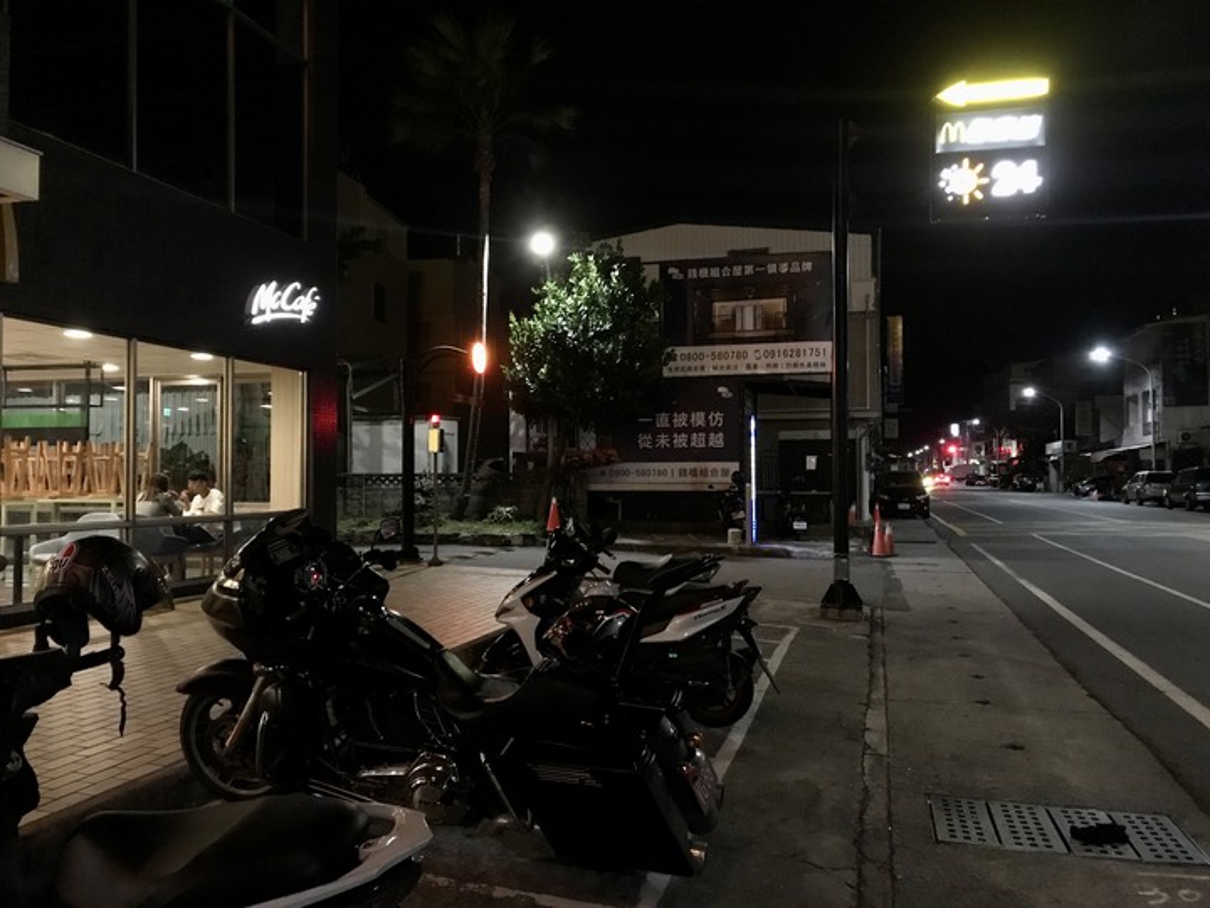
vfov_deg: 49.7
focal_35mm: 28
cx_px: 605
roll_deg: +0.3
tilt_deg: +1.3
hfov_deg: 63.4
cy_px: 454
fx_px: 979
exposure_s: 1/5
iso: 100
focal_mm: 3.99
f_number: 1.8
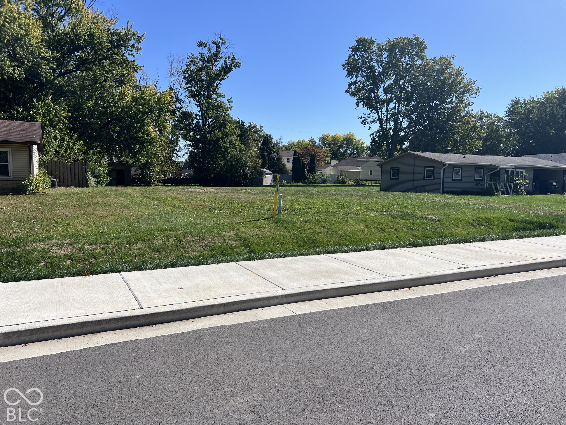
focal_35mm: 26
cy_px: 212
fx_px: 425
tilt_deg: -5.8
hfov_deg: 67.3
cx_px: 283
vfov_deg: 53.1
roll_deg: -0.6
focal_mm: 5.7
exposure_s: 1/4630
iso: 50
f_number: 1.5
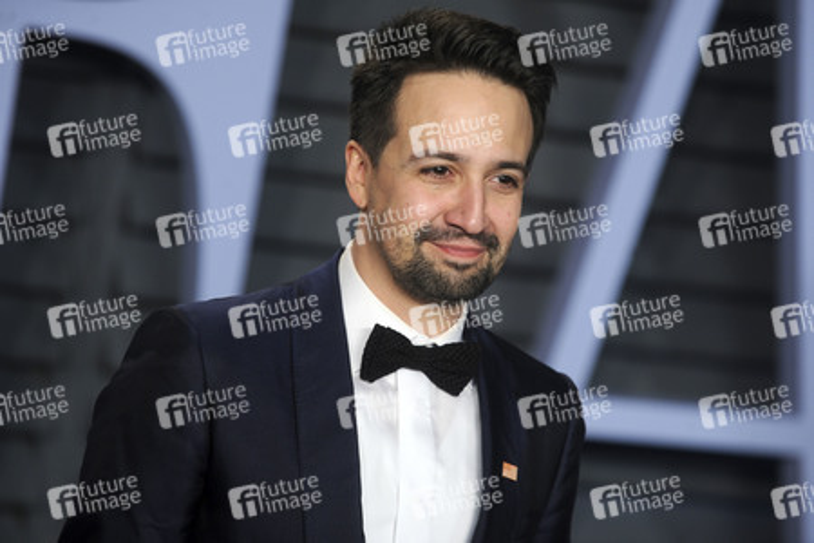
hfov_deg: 10.3
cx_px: 407
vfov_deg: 6.9
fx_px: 4522
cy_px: 272
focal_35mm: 200
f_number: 5
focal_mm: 200
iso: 800
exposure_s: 1/250
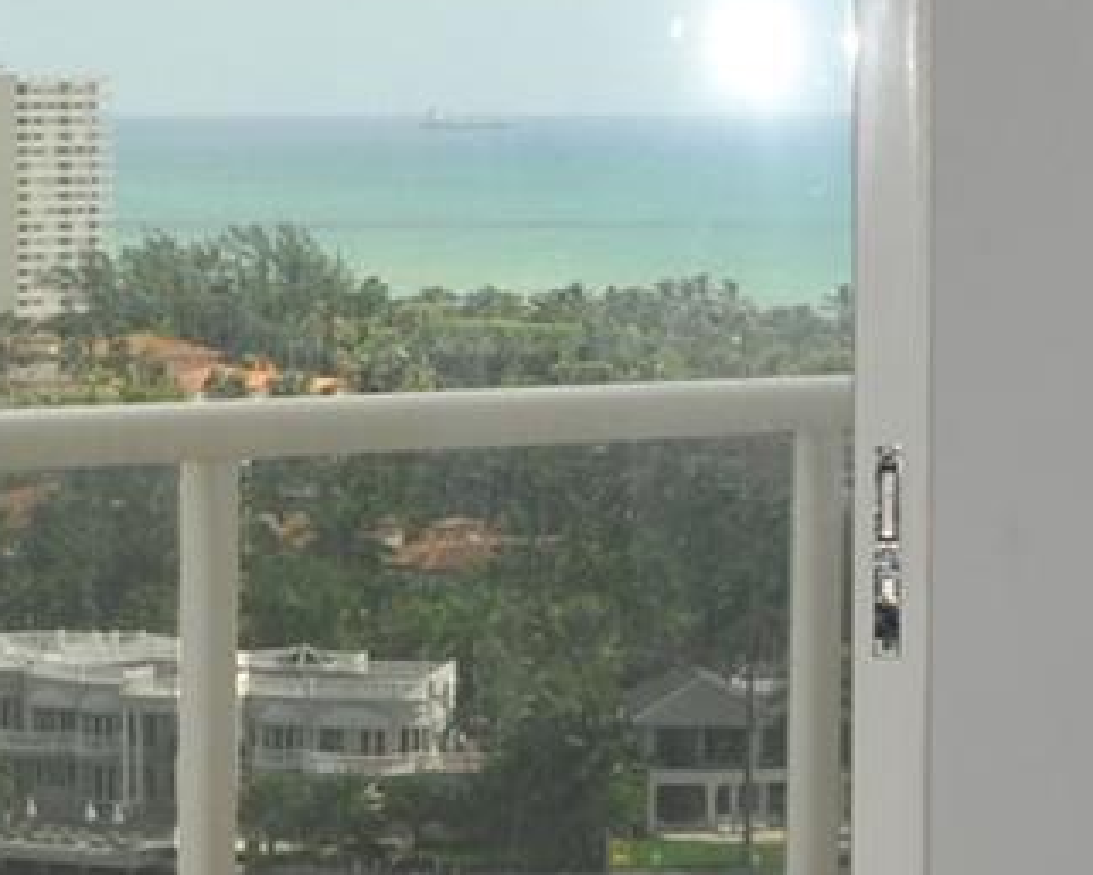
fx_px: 5436
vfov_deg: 9.2
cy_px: 238
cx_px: -208
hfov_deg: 11.3
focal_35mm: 168
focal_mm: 24
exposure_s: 1/250
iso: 250
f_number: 6.3
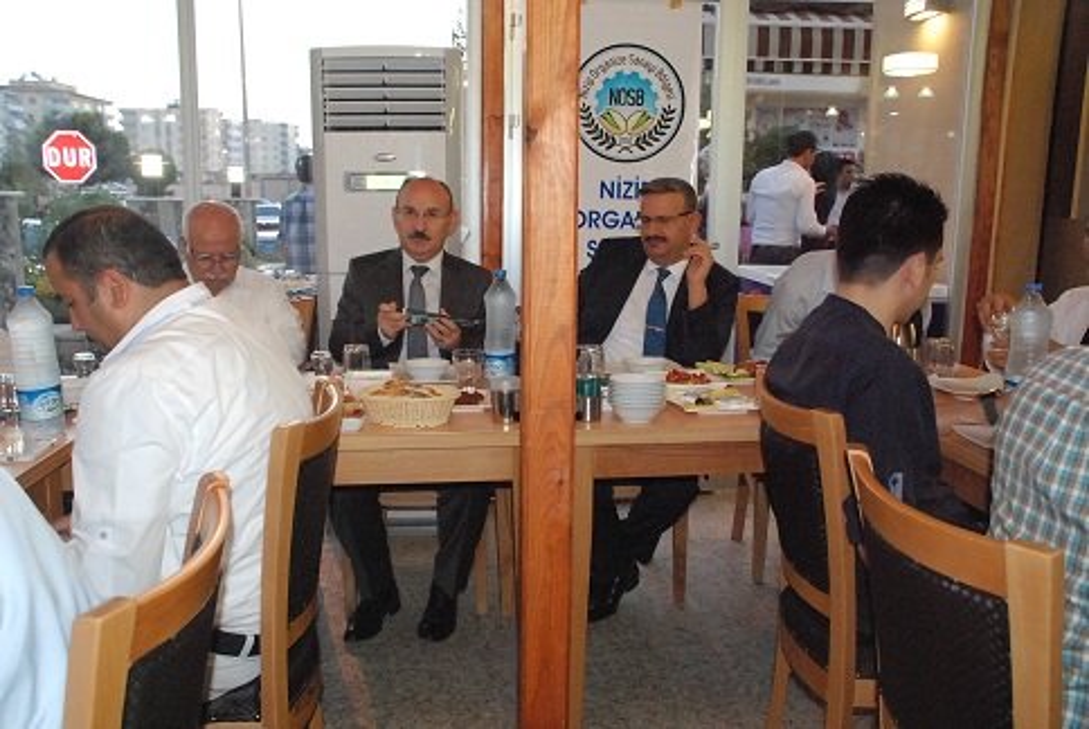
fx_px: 999
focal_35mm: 33
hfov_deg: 57.2
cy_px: 364
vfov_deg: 40.1
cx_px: 544
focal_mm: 22
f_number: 4.5
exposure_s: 1/60
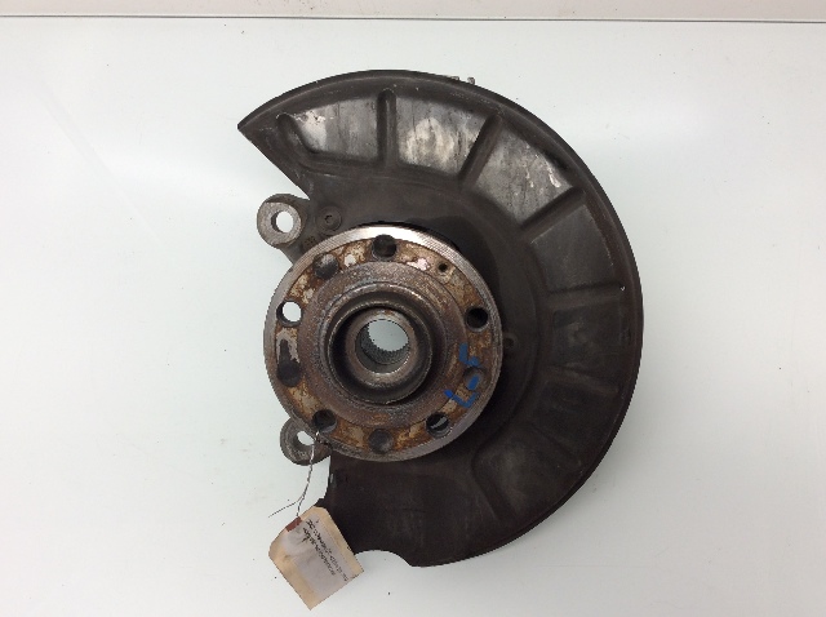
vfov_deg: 44.1
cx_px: 413
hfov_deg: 56.9
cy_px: 308
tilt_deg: -67.0
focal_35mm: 32
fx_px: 762
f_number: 2.4
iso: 32
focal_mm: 3.3
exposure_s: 1/40
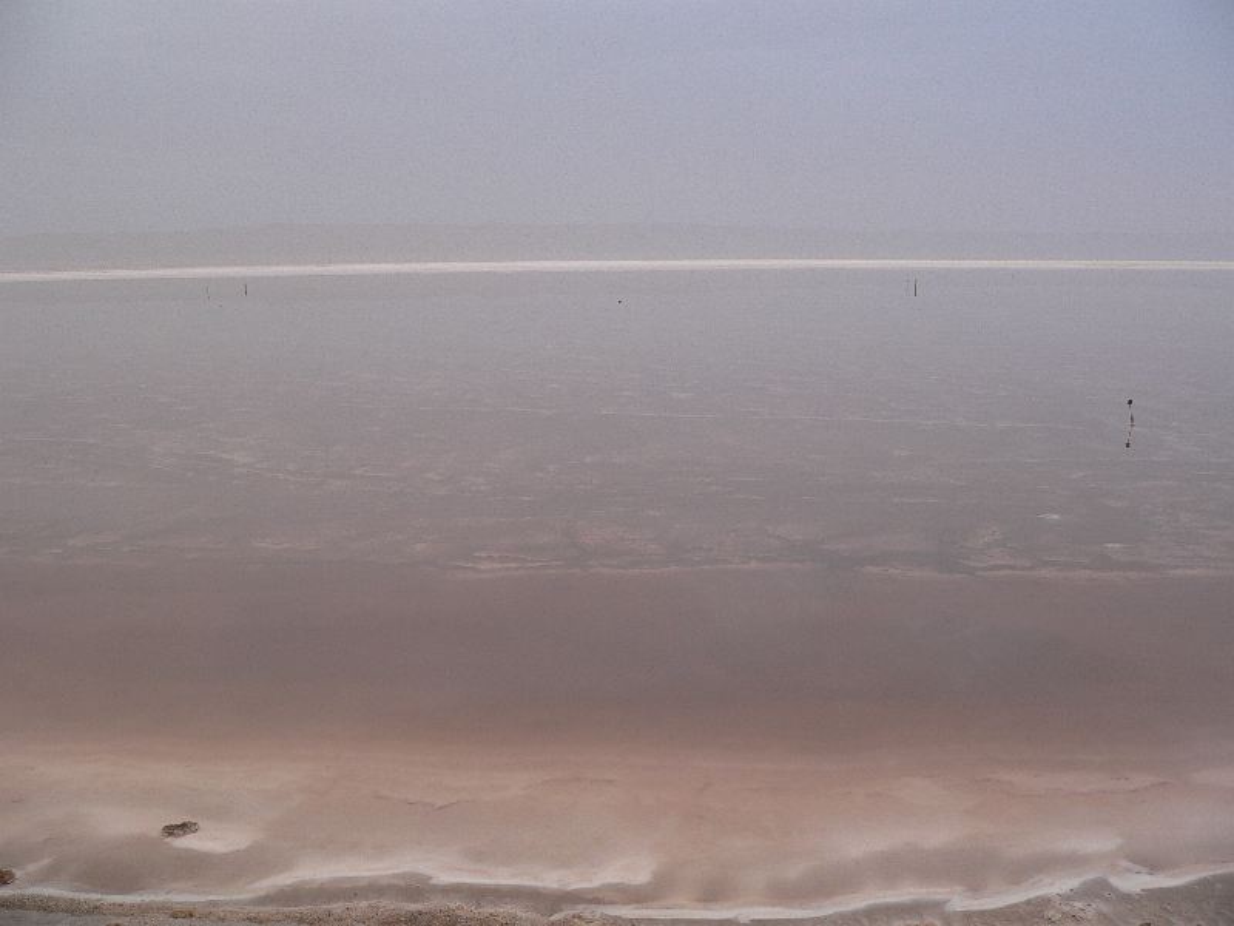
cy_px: 463
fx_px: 1283
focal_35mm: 36
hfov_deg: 51.4
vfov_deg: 39.7
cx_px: 617
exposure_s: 1/80
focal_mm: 6
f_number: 2.8
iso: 80
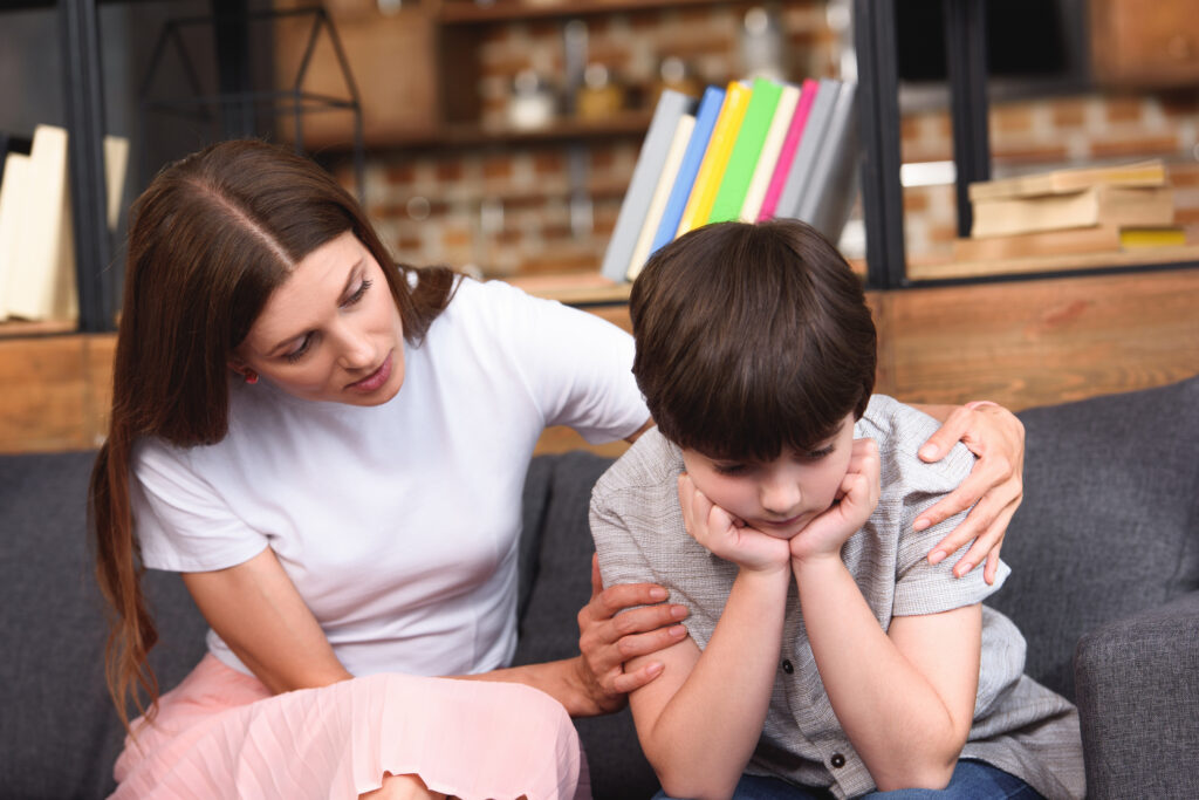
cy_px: 400
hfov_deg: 16.4
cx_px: 600
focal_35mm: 125
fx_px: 4163
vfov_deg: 11.0
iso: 125
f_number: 5
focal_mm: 125
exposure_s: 1/160
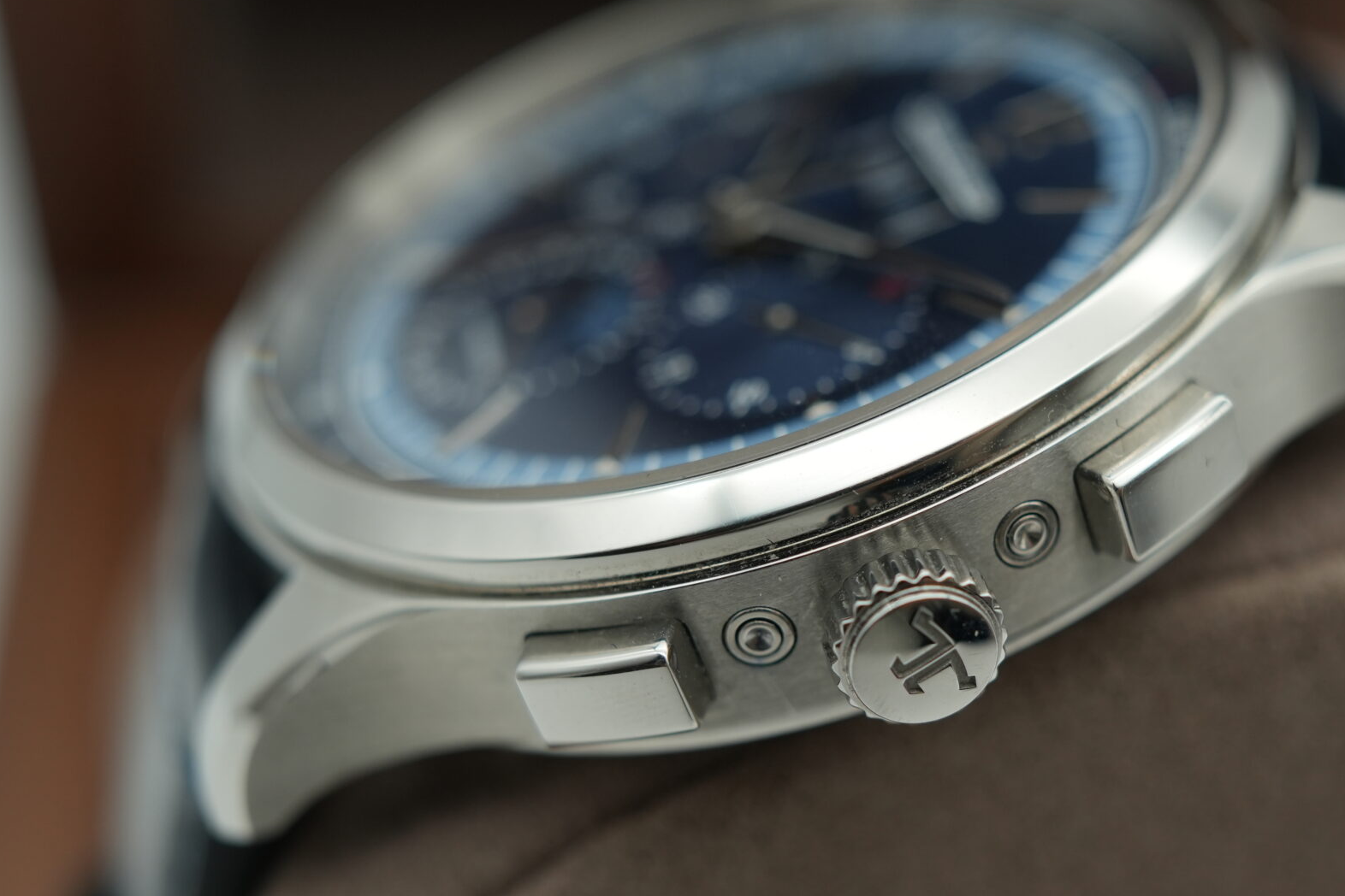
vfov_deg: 23.7
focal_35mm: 57
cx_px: 872
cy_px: 573
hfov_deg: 34.8
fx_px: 2129
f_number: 5
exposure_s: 1/250
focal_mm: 35
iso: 400
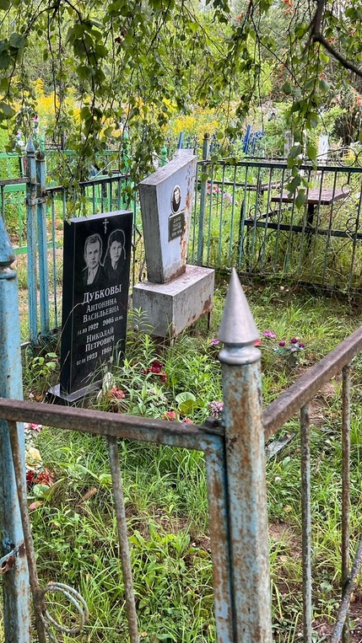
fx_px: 649
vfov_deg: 52.8
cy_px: 323
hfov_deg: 31.0
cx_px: 131
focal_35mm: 38
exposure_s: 1/278
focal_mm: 5.7
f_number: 1.5
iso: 40
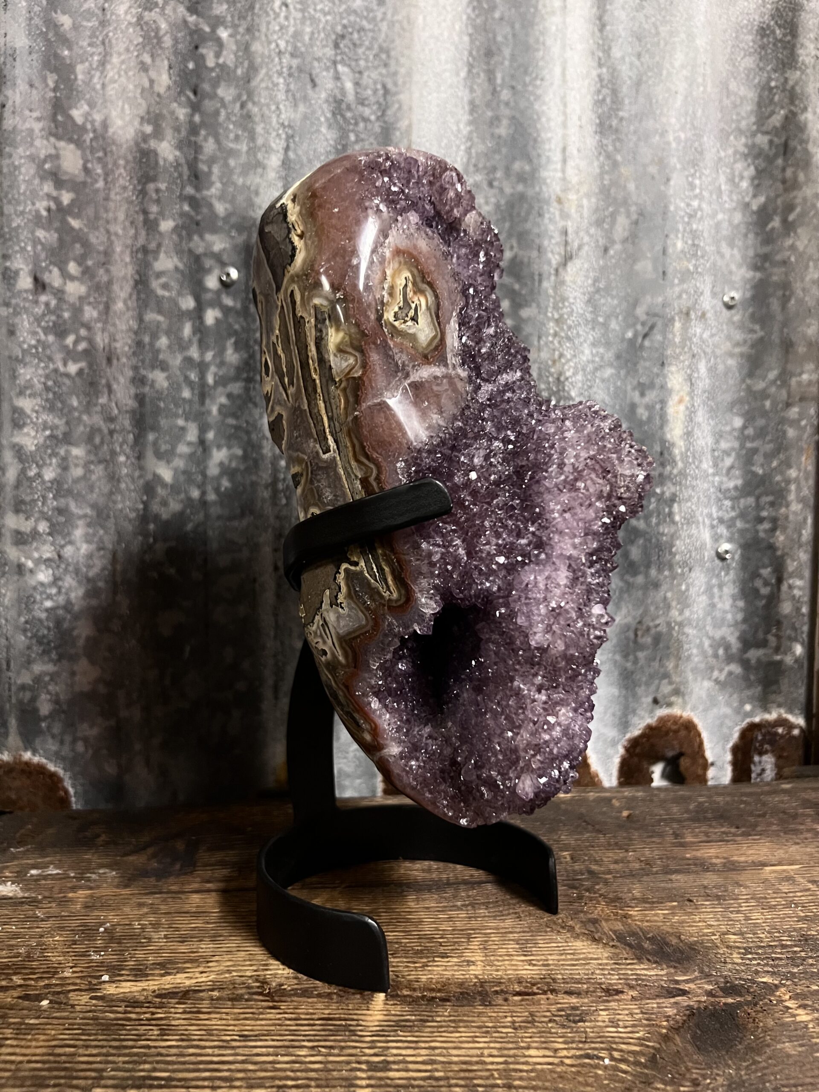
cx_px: 410
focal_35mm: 26
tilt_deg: -3.7
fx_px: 820
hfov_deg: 53.1
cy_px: 546
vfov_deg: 67.3
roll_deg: +0.4
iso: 500
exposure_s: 1/33
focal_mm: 5.7
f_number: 1.5
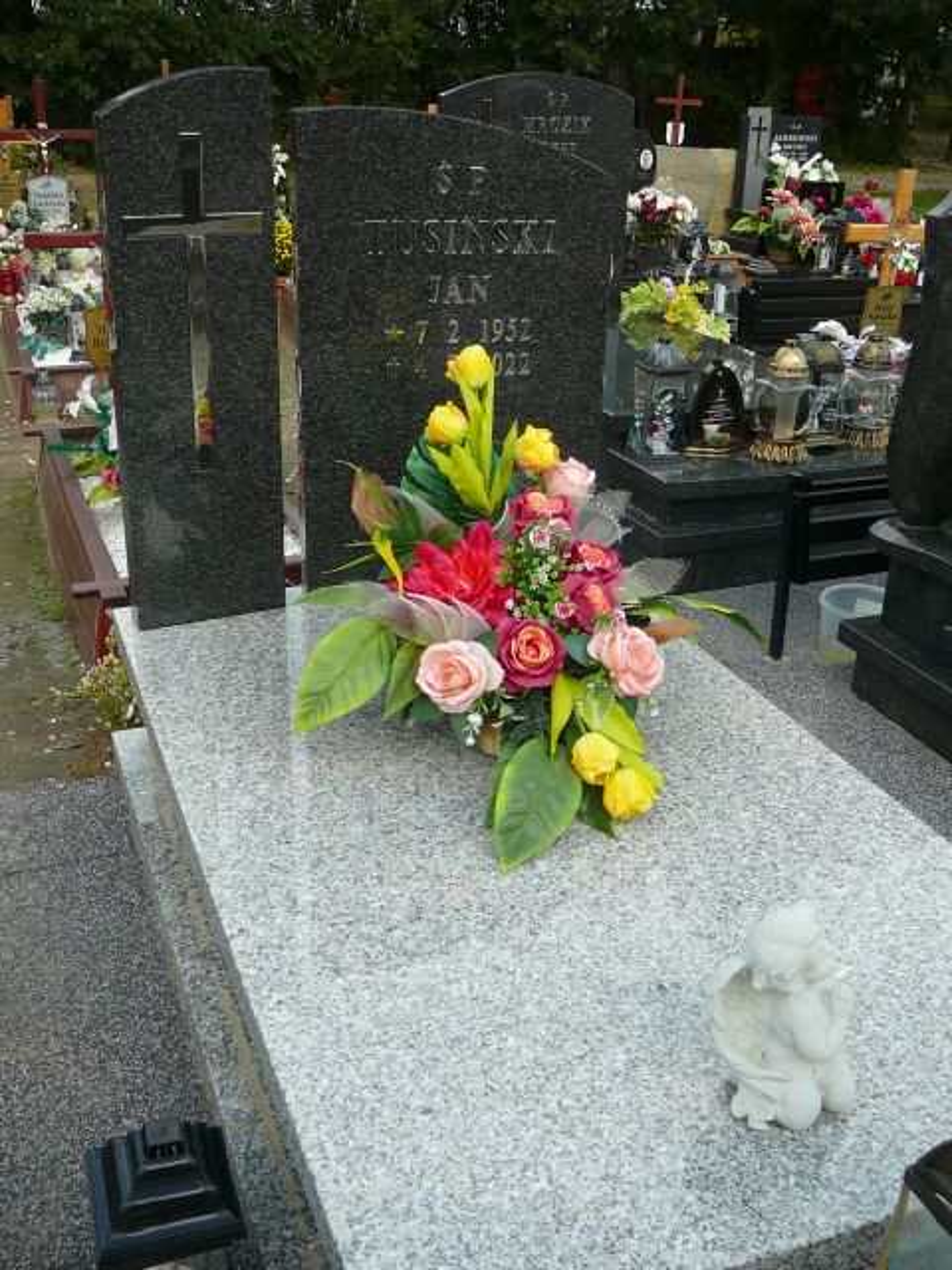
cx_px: 476
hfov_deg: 40.7
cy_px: 635
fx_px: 1283
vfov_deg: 52.6
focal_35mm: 35
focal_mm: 5.2
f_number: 2.8
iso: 80
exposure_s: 1/500
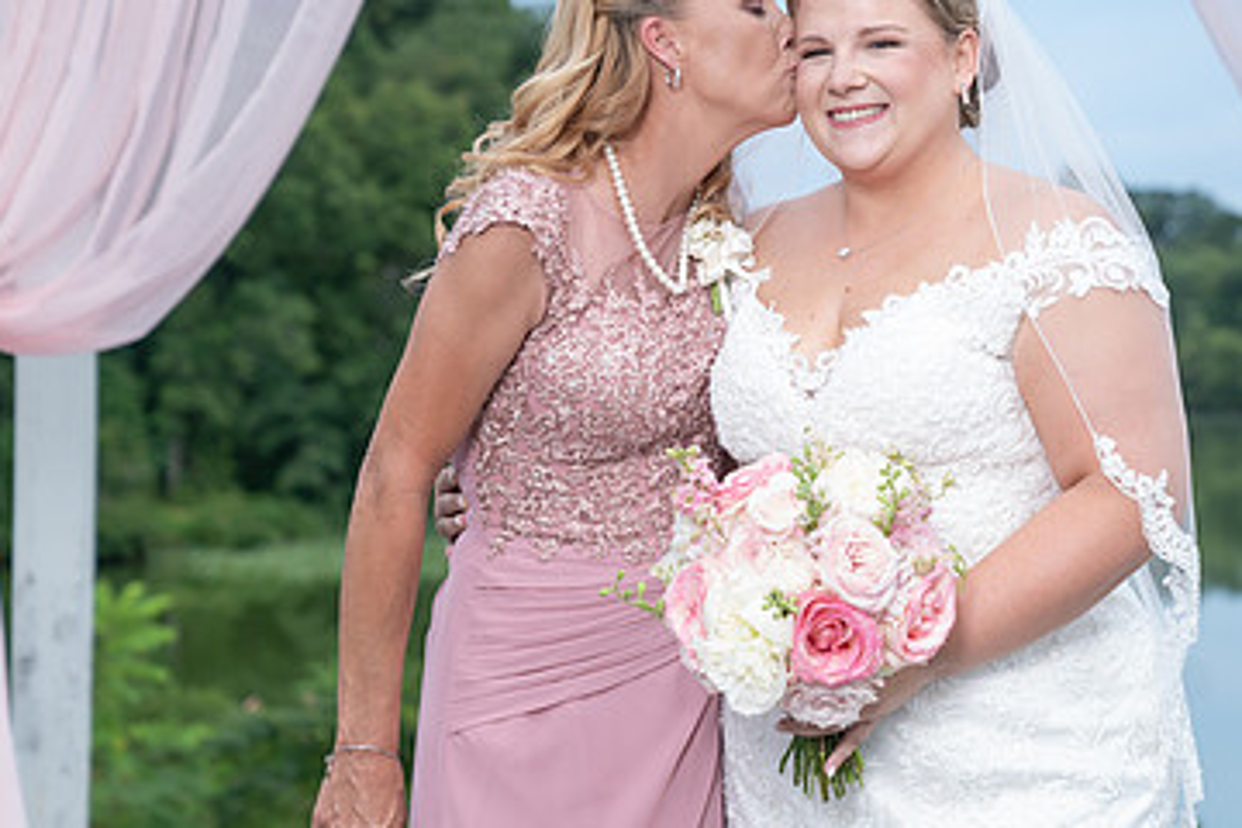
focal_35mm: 117
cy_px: 270
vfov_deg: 11.7
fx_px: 4036
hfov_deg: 17.5
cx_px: 814
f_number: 4
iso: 50
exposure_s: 1/250
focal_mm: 70
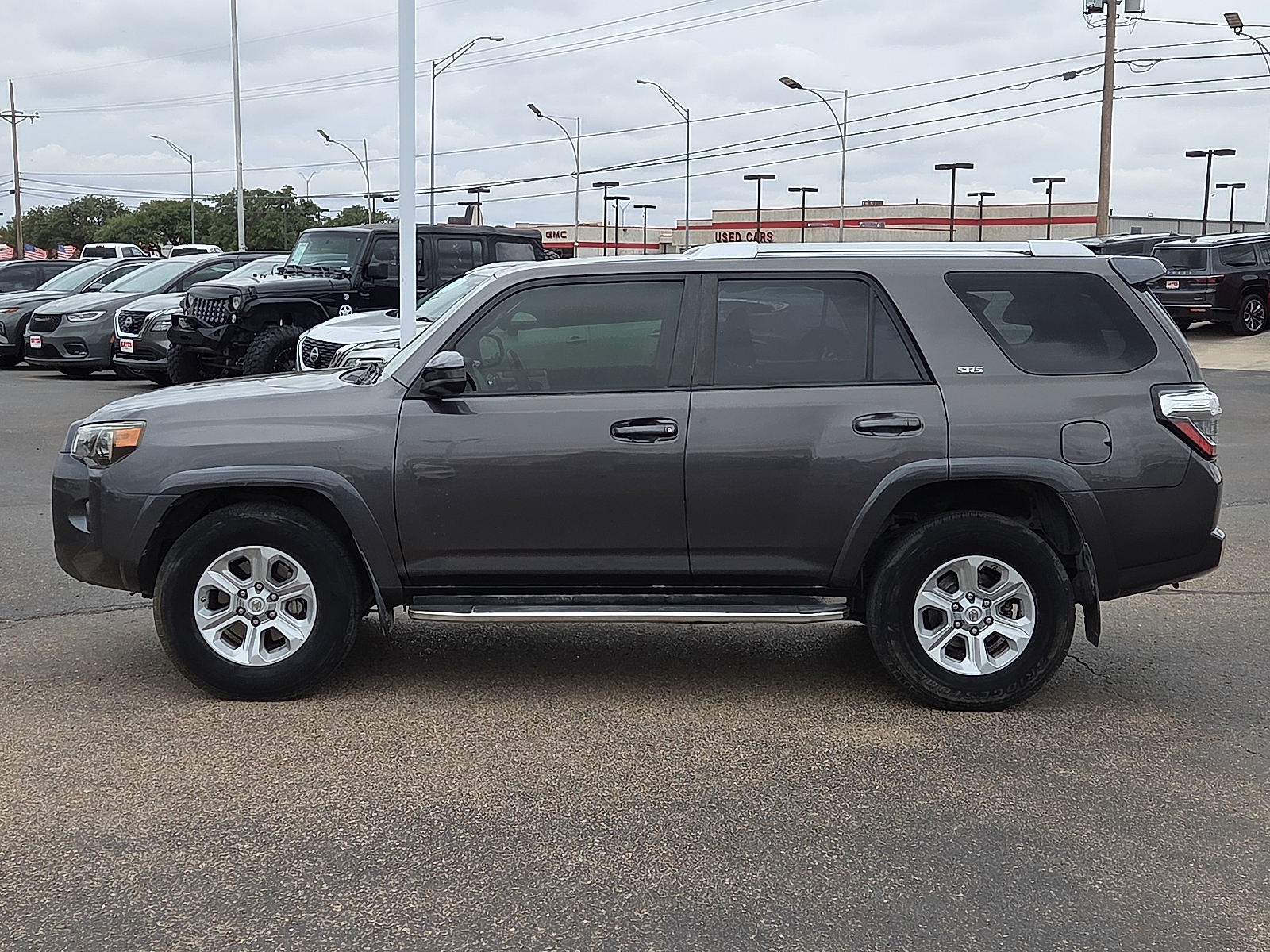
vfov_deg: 29.1
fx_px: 1834
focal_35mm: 50
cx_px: 635
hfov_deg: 38.2
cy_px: 476
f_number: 1.8
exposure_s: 1/2000
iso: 76
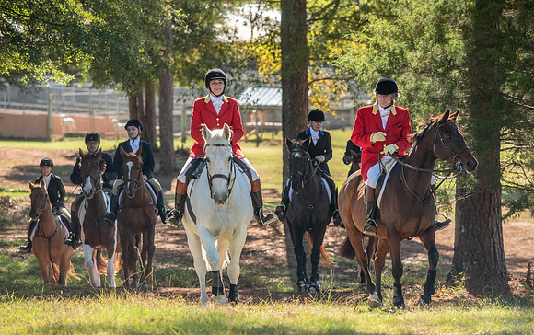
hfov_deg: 11.2
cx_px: 283
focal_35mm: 187
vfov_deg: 7.0
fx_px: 2731
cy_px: 190
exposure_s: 1/320
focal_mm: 165
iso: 200
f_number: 4
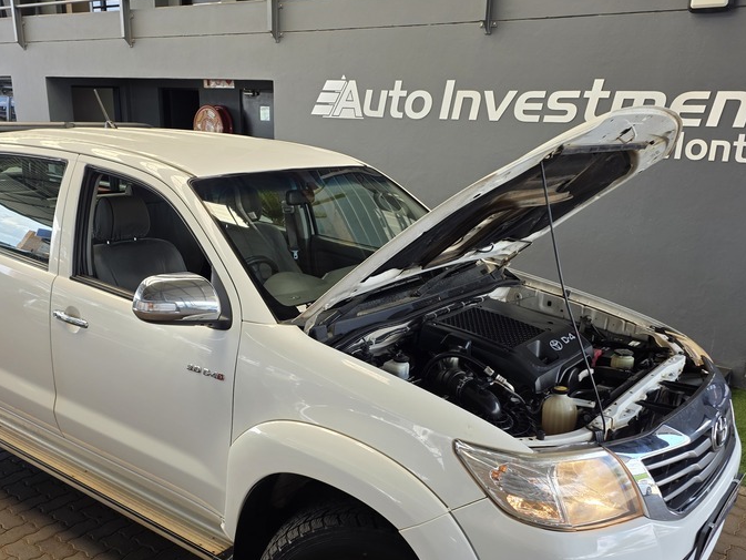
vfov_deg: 40.4
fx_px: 754
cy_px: 349
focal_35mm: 35
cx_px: 333
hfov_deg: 52.5
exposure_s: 1/180
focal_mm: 6.25
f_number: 1.7
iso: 40
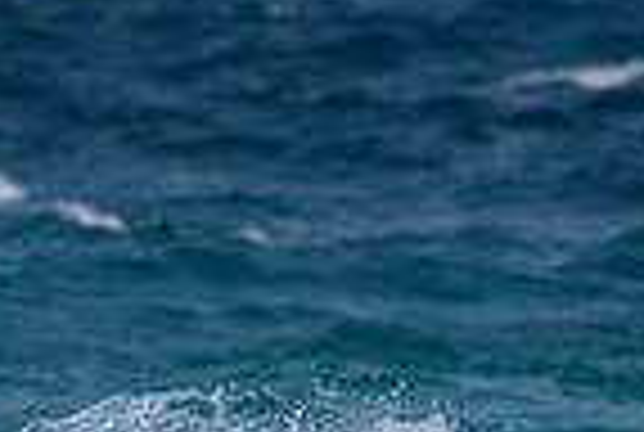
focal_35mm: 2483
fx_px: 44510
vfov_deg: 0.6
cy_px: 694
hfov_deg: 0.8
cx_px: 246
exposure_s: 1/2000
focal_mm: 500
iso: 90
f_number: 5.6
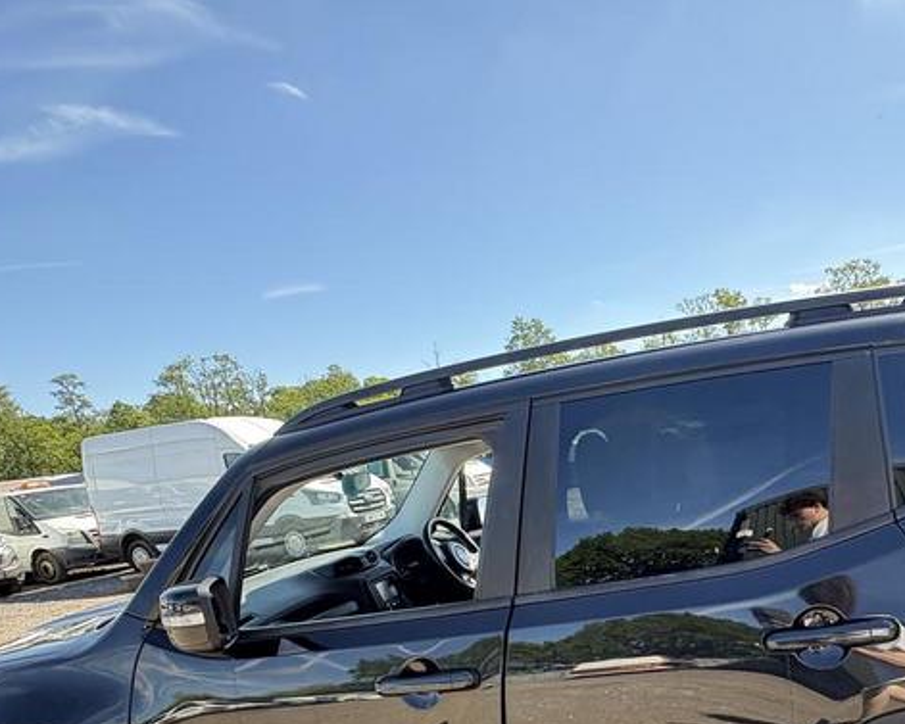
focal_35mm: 26
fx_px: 697
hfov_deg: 64.3
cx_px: 605
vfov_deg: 51.5
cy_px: 580
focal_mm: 2.22
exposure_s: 1/222
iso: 50
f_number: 2.2
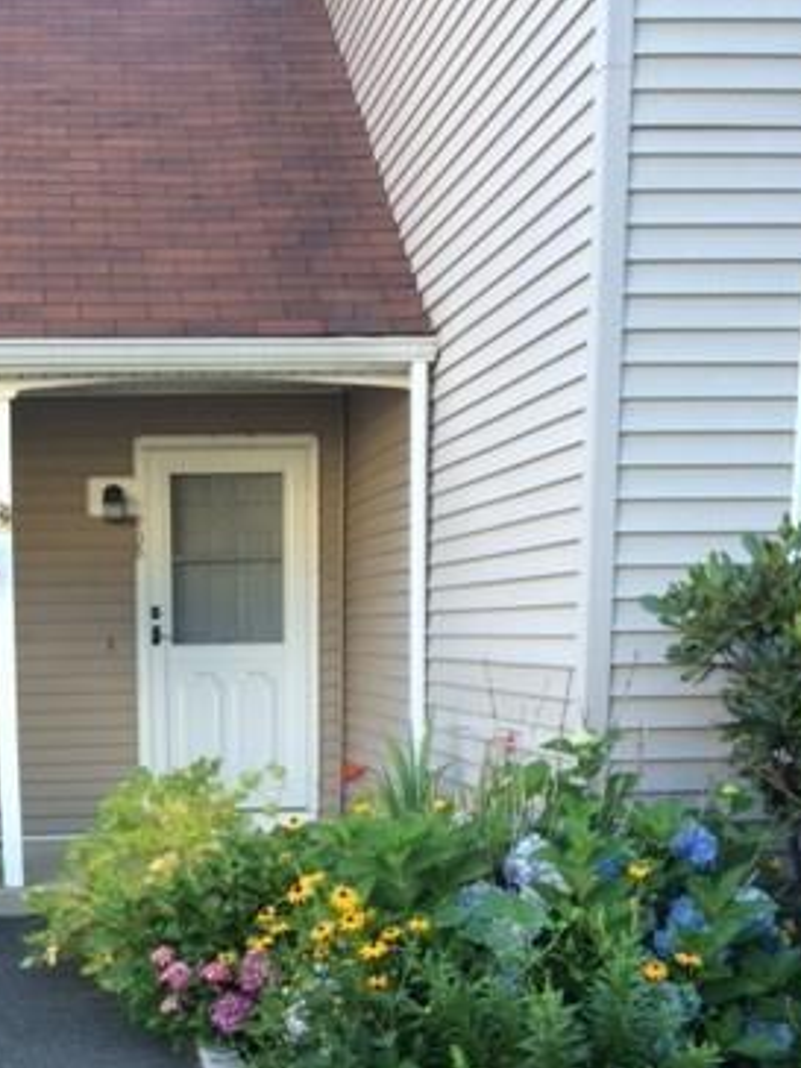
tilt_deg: -8.6
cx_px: 141
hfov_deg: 27.9
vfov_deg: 35.8
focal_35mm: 51
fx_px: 1573
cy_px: 907
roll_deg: +1.0
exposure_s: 1/120
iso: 40
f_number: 2.2
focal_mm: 4.15
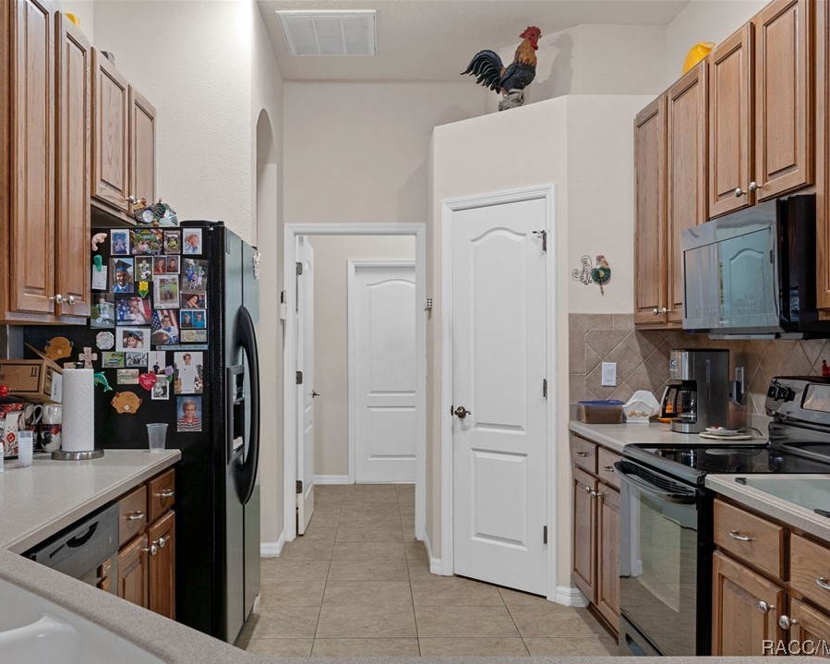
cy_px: 333
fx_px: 835
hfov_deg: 52.8
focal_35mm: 34
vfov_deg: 43.3
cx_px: 377
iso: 320
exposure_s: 1/4
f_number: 8
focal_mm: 20
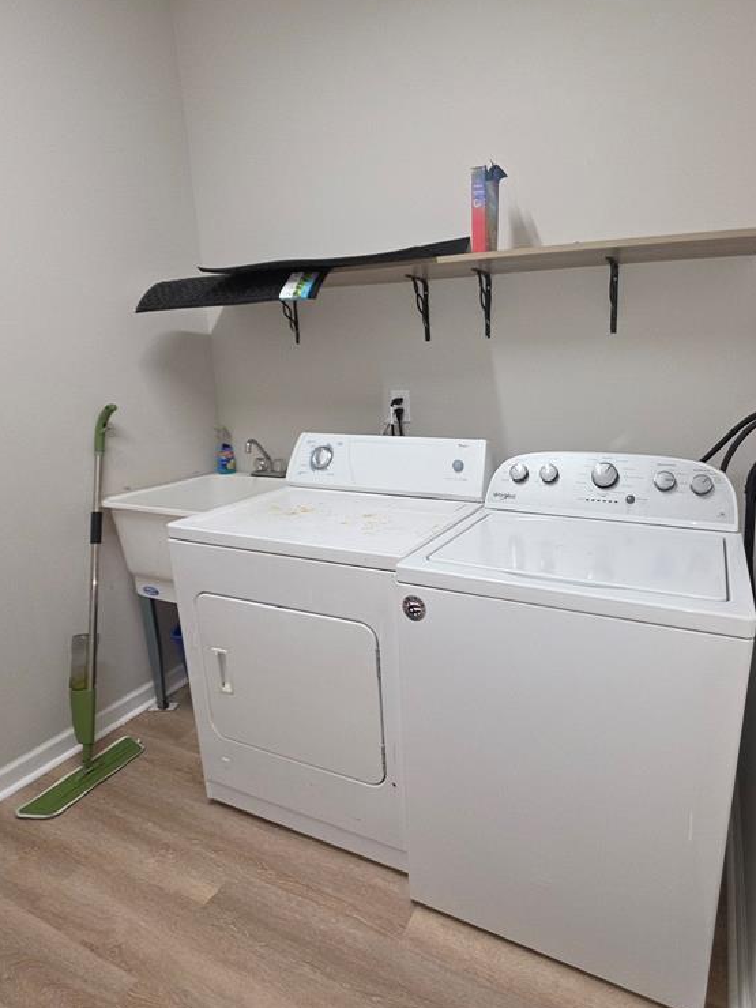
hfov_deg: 70.9
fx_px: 524
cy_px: 514
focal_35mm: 18
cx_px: 454
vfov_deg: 87.7
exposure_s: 1/60
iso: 80
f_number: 1.9
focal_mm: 2.2
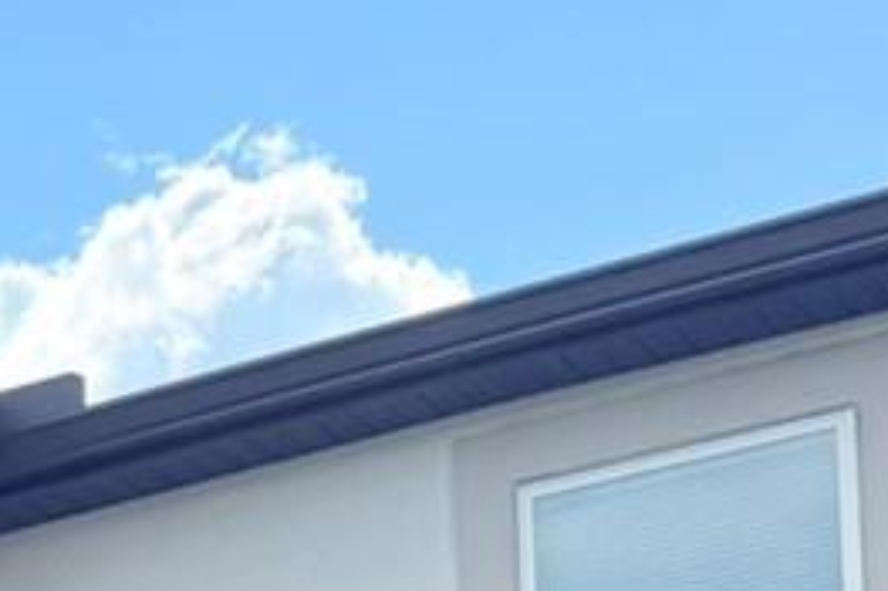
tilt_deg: +4.7
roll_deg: +1.2
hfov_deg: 12.3
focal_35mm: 152
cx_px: -763
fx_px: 3747
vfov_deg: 8.1
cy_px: 1577
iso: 100
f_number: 1.78
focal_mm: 6.76
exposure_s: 1/4405
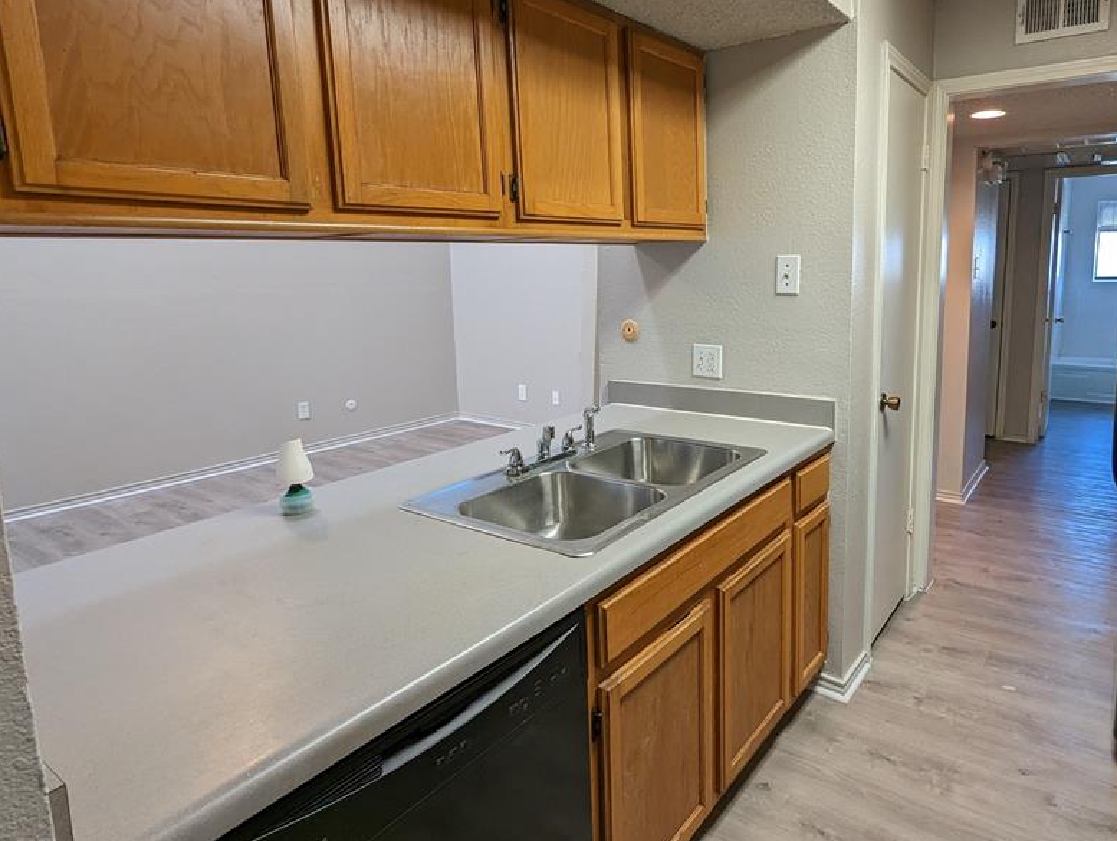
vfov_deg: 63.3
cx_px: 681
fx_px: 679
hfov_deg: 77.8
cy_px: 364
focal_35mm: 21
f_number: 2.2
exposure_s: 1/60
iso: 131
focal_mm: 2.35
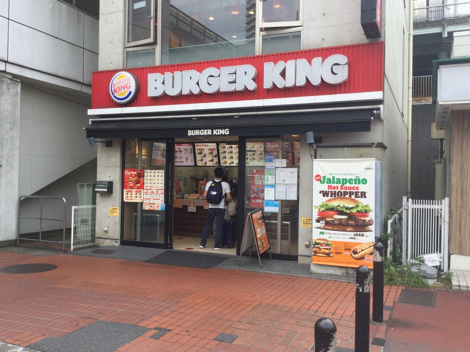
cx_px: 235
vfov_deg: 45.4
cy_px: 176
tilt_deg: +1.1
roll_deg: -1.2
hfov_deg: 58.4
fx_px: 421
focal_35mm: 31
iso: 25
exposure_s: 1/229
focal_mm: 3.3
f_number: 2.4
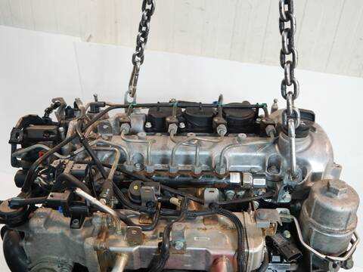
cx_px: 182
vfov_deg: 44.2
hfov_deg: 56.8
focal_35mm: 32
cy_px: 136
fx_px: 336
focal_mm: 16
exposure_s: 1/60
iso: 400
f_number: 3.8
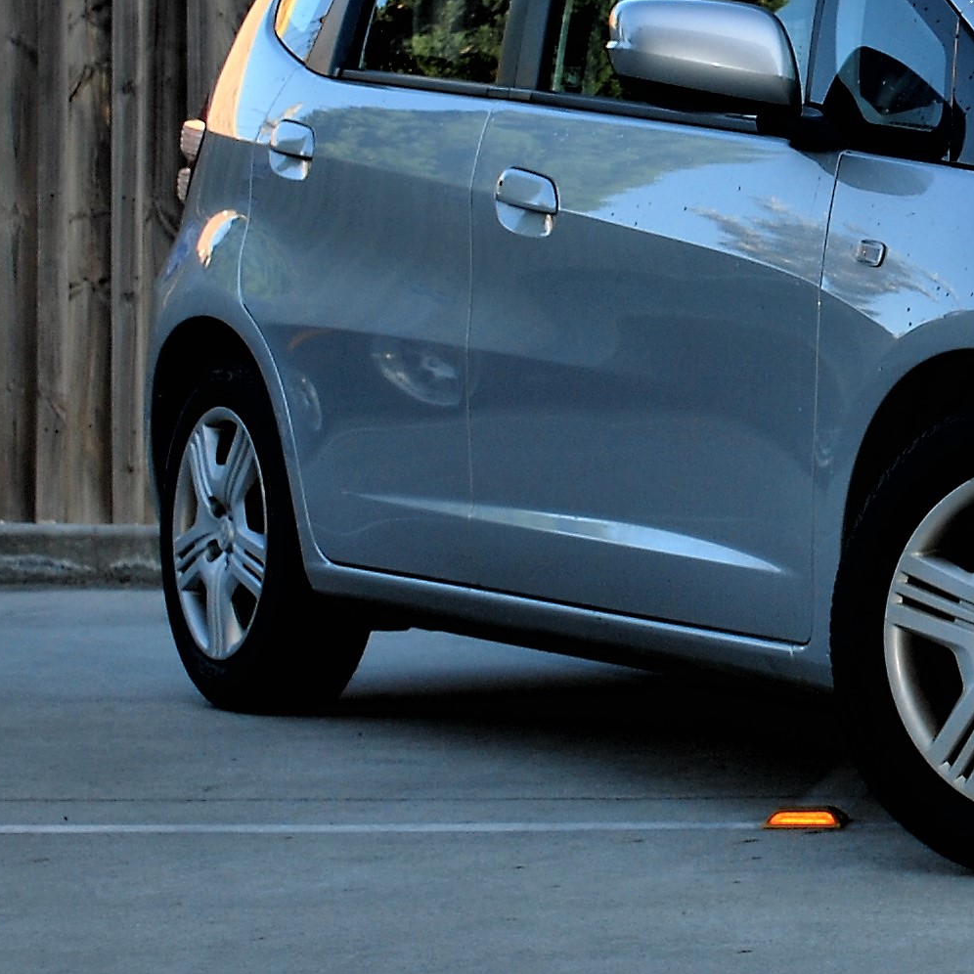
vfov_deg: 12.5
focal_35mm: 139
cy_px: 116
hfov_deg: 12.3
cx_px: 1194
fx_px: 4425
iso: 100
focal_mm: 28
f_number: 6.3
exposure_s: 1/200
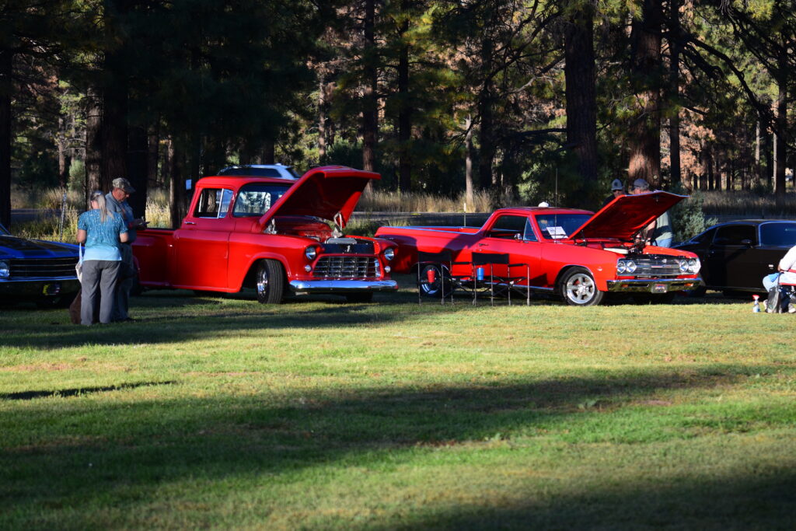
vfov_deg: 9.2
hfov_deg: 13.7
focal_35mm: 150
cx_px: 398
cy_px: 266
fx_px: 3317
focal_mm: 100
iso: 100
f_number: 4.5
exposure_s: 1/320
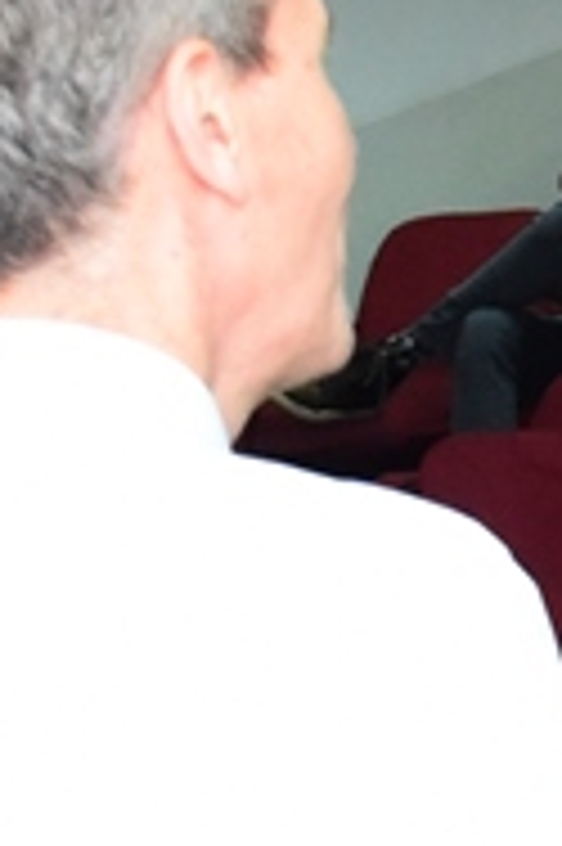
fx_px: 4950
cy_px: 72
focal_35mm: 211
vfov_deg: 9.7
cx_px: 1992
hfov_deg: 5.8
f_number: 4
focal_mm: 22
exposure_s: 1/125
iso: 2000
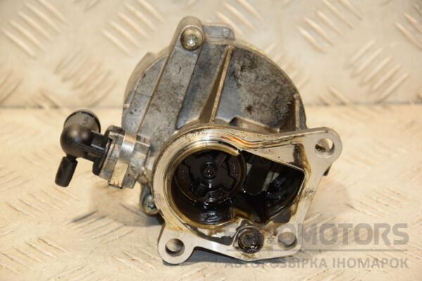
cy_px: 140
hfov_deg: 14.9
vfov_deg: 9.9
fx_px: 1618
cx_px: 211
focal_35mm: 138
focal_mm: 92
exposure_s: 1/125
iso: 800
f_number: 5.6
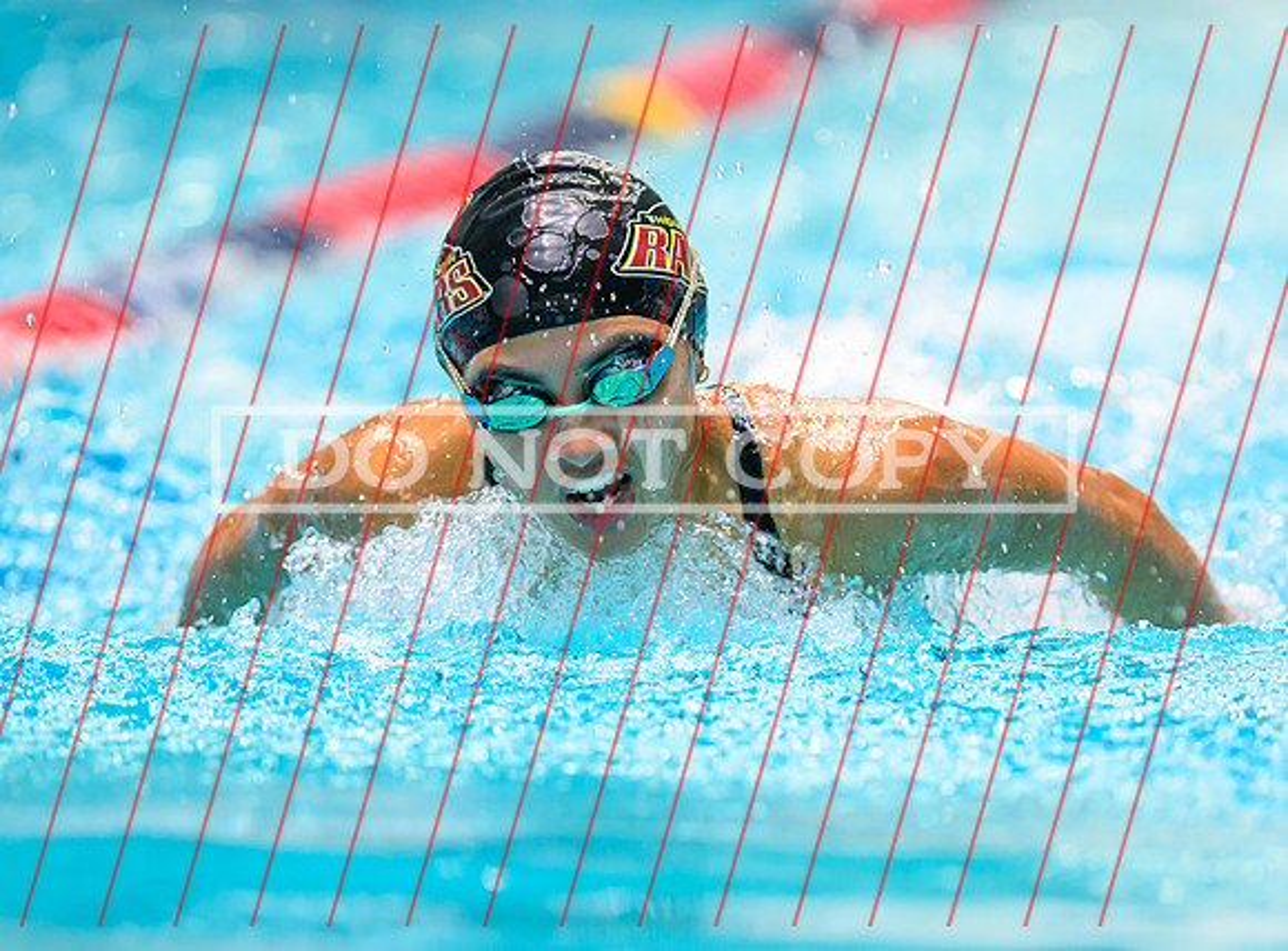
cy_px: 638
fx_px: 16441
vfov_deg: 3.3
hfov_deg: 4.5
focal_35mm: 444
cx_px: 743
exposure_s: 1/1000
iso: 2500
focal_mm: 300
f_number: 2.8
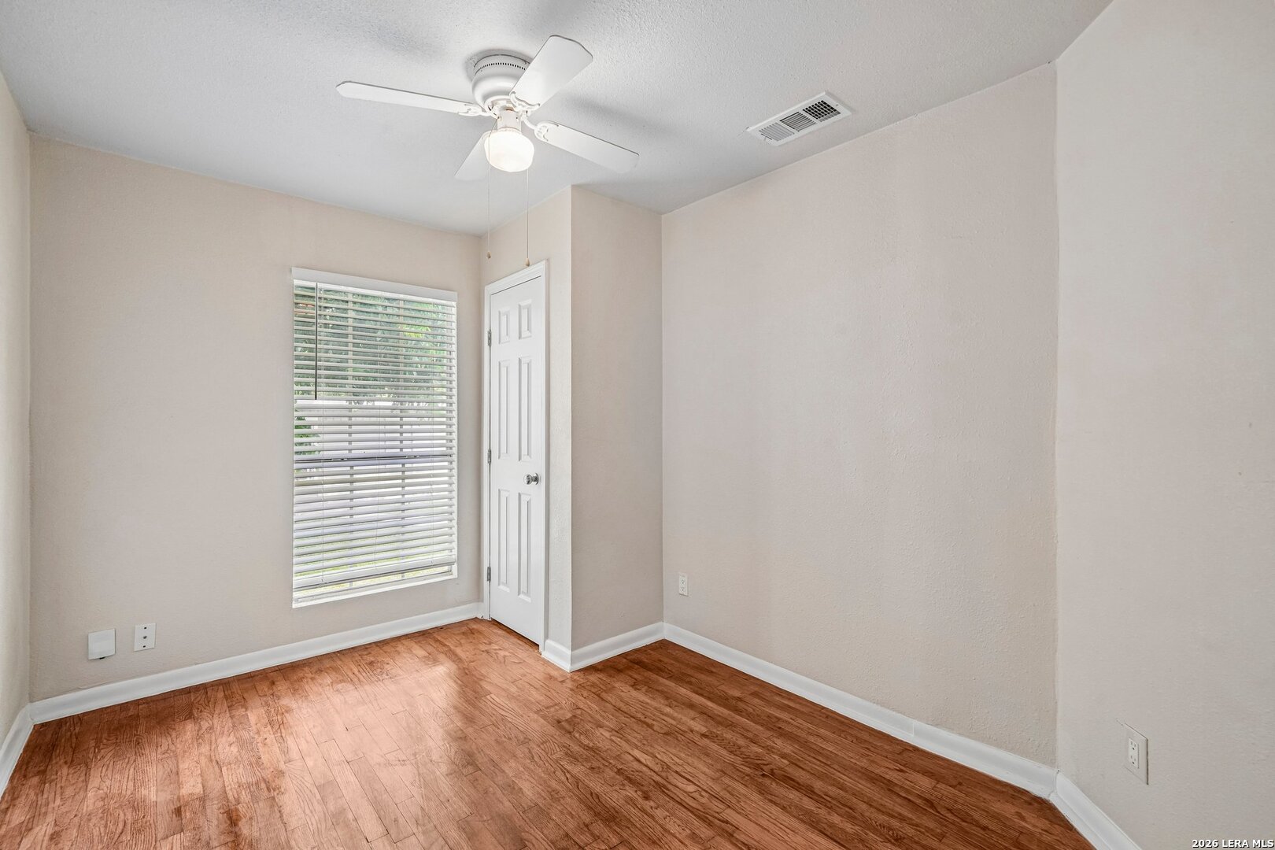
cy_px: 425
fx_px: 531
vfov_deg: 77.3
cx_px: 638
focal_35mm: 15
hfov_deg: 100.4
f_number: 8
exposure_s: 1/20
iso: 500
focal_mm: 15
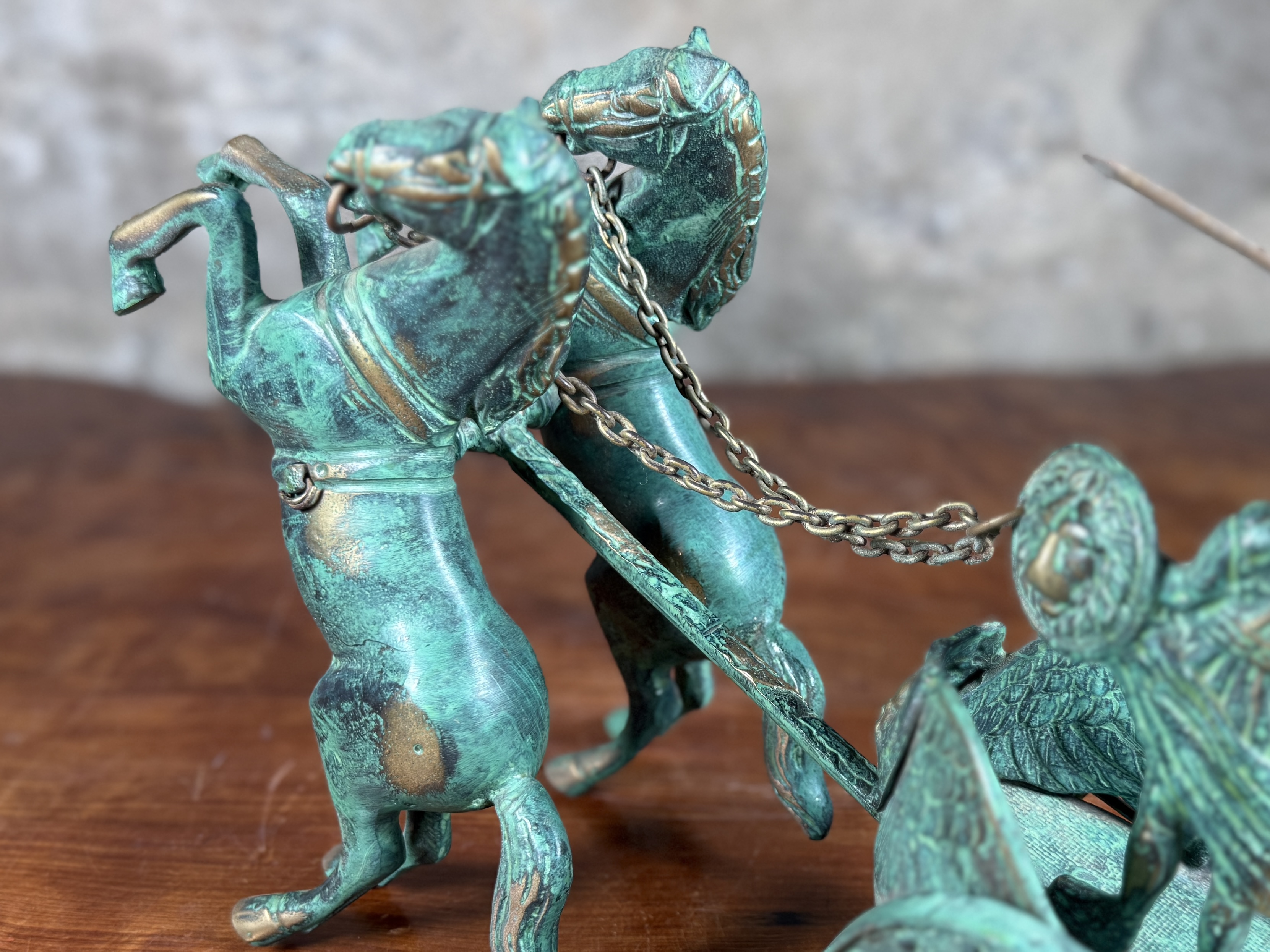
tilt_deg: -24.2
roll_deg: -0.4
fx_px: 880
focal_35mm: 24
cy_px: 476
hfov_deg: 71.6
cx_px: 635
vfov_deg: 56.8
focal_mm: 6.76
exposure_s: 1/120
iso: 100
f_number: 1.78
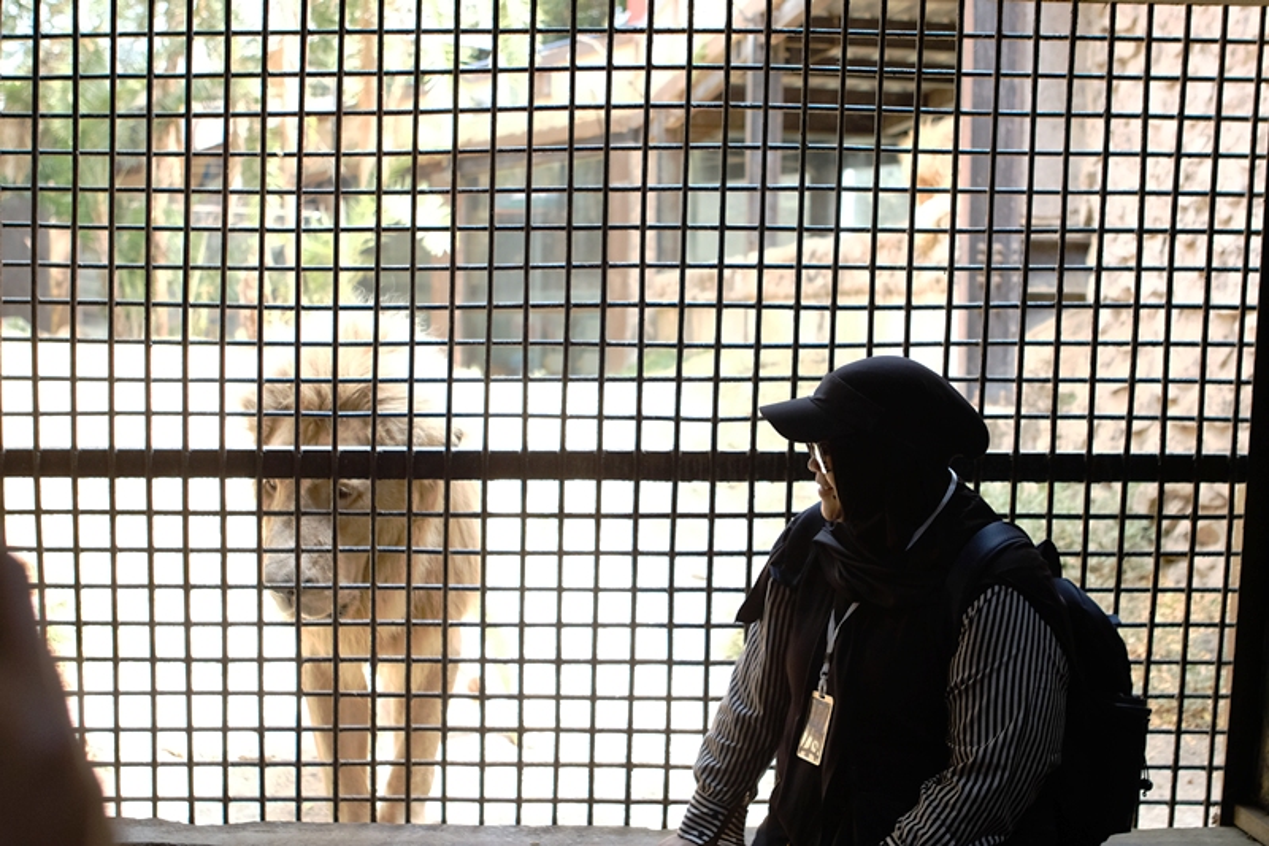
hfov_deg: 46.4
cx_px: 634
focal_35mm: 42
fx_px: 1480
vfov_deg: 31.9
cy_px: 423
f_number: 2.8
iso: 1600
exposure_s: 1/500
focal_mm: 28
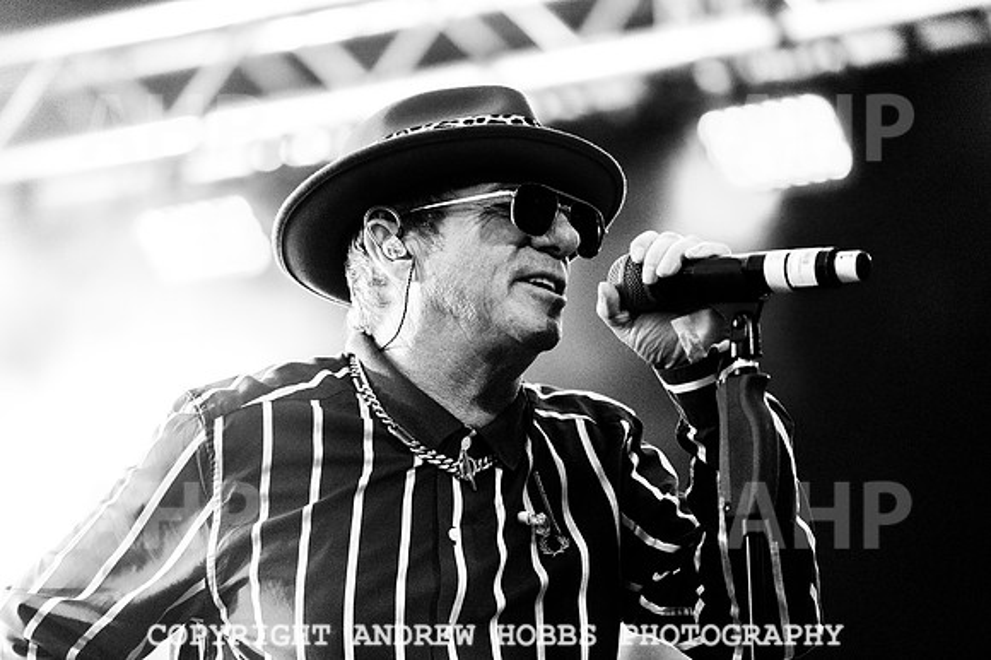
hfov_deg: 10.8
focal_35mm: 190
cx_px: 496
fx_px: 5230
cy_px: 330
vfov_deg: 7.2
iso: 6400
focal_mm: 190
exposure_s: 1/2500
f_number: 2.8
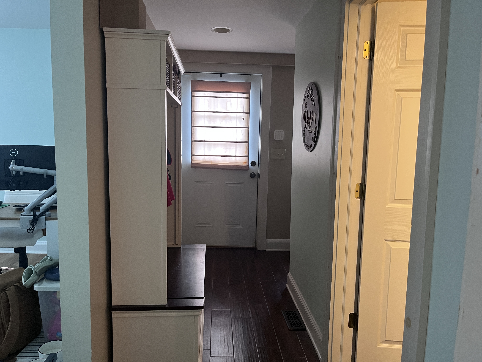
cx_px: 241
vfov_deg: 53.1
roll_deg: -1.7
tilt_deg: -6.5
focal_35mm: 26
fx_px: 362
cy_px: 181
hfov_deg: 67.3
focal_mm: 5.1
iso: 250
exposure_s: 1/60
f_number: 1.6
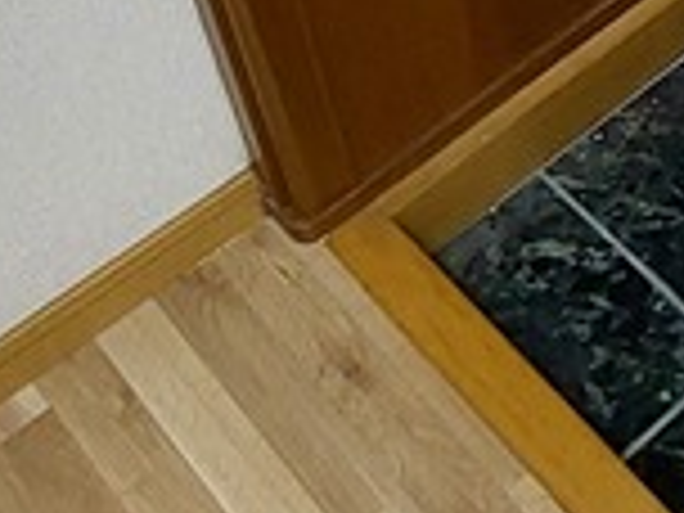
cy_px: -302
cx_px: 842
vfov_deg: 16.1
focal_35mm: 82
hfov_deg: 21.9
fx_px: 1620
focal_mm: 1.74
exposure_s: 1/40
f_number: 2.2
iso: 400
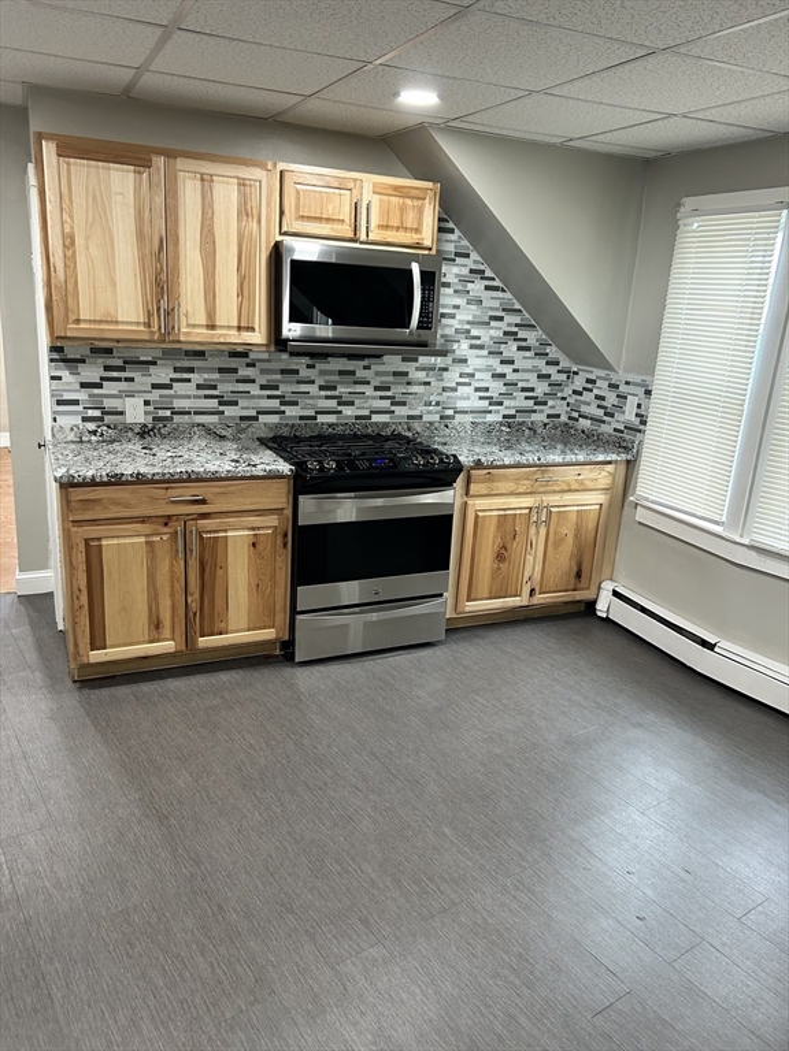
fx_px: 790
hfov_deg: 53.1
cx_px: 394
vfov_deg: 67.3
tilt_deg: -16.1
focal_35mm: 26
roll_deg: -4.1
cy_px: 526
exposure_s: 1/60
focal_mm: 5.7
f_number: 1.5
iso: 160
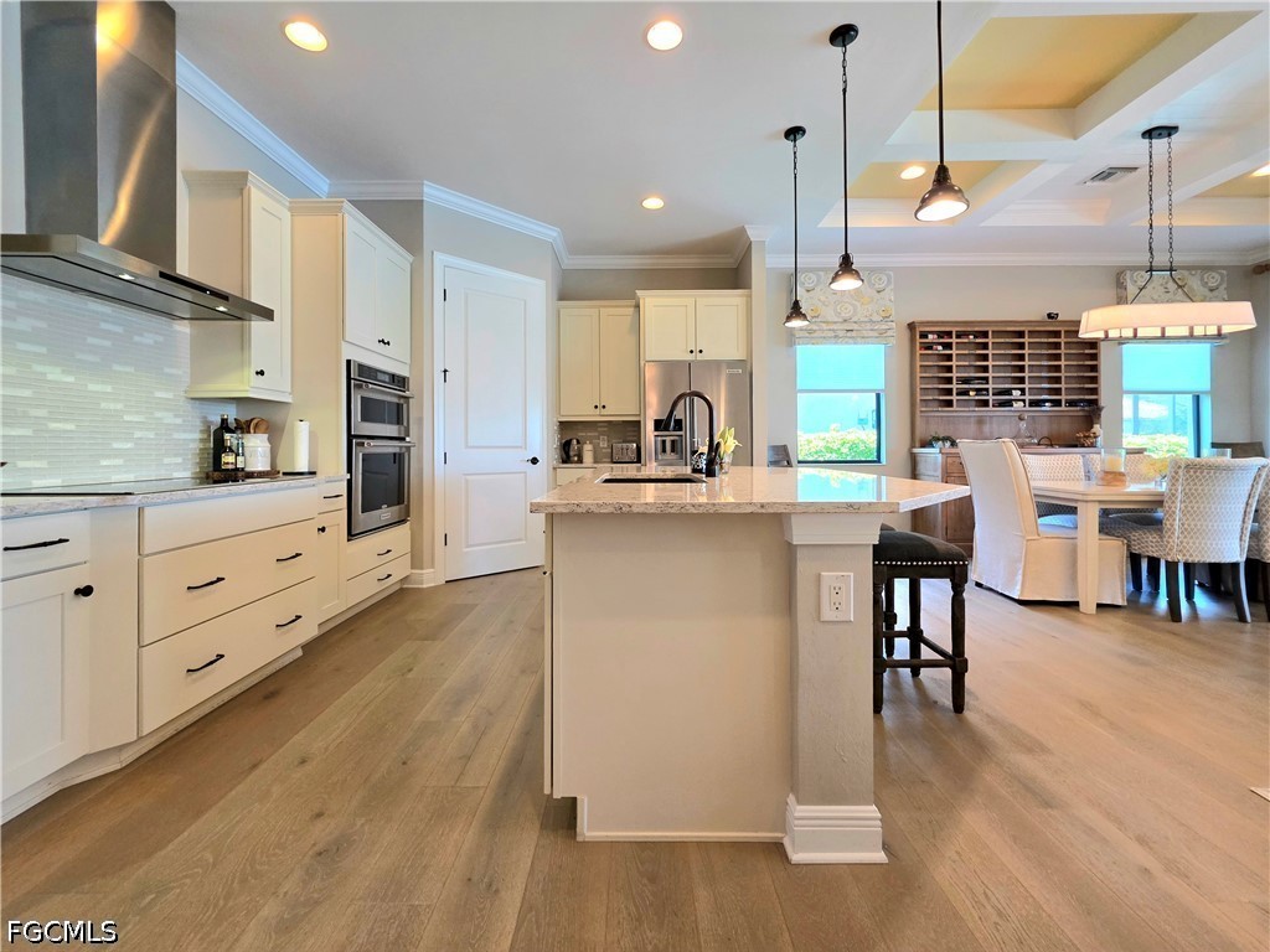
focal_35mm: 13
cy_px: 476
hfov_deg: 106.2
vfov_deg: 89.9
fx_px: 477
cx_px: 635
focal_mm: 2.2
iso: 160
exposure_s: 1/120
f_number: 1.9
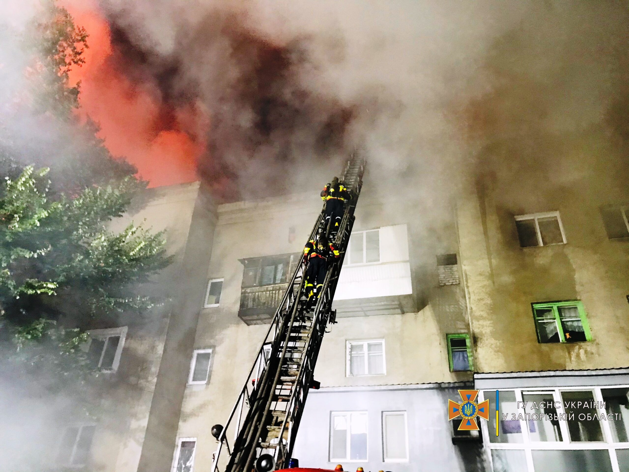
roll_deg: -4.4
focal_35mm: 28
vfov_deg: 49.7
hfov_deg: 63.4
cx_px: 314
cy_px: 236
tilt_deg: +33.4
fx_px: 509
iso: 80
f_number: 1.8
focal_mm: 3.99
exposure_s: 1/6
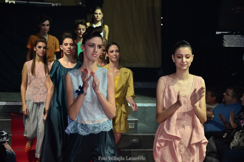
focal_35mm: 105
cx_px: 122
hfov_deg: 19.5
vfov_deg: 13.0
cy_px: 81
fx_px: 710
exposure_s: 1/125
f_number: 5.3
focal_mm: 70
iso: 800
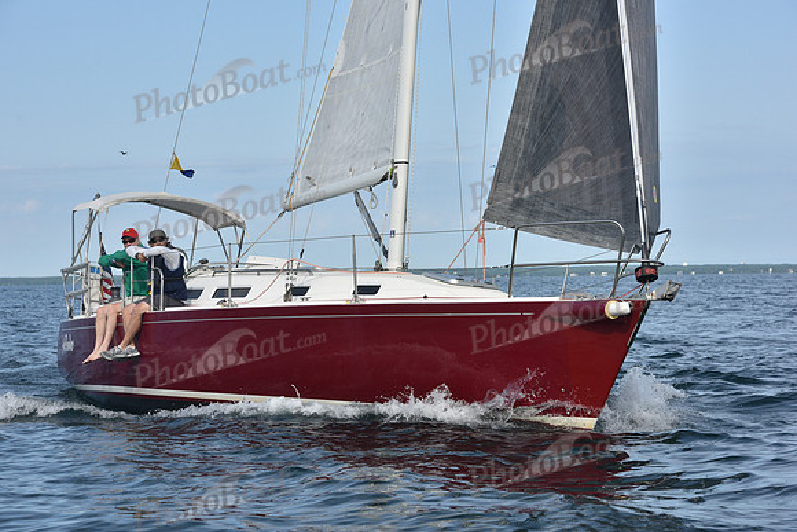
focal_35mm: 98
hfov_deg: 20.8
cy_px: 266
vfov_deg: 14.0
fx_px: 2170
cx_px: 398
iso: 320
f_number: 9
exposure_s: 1/1000
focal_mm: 98
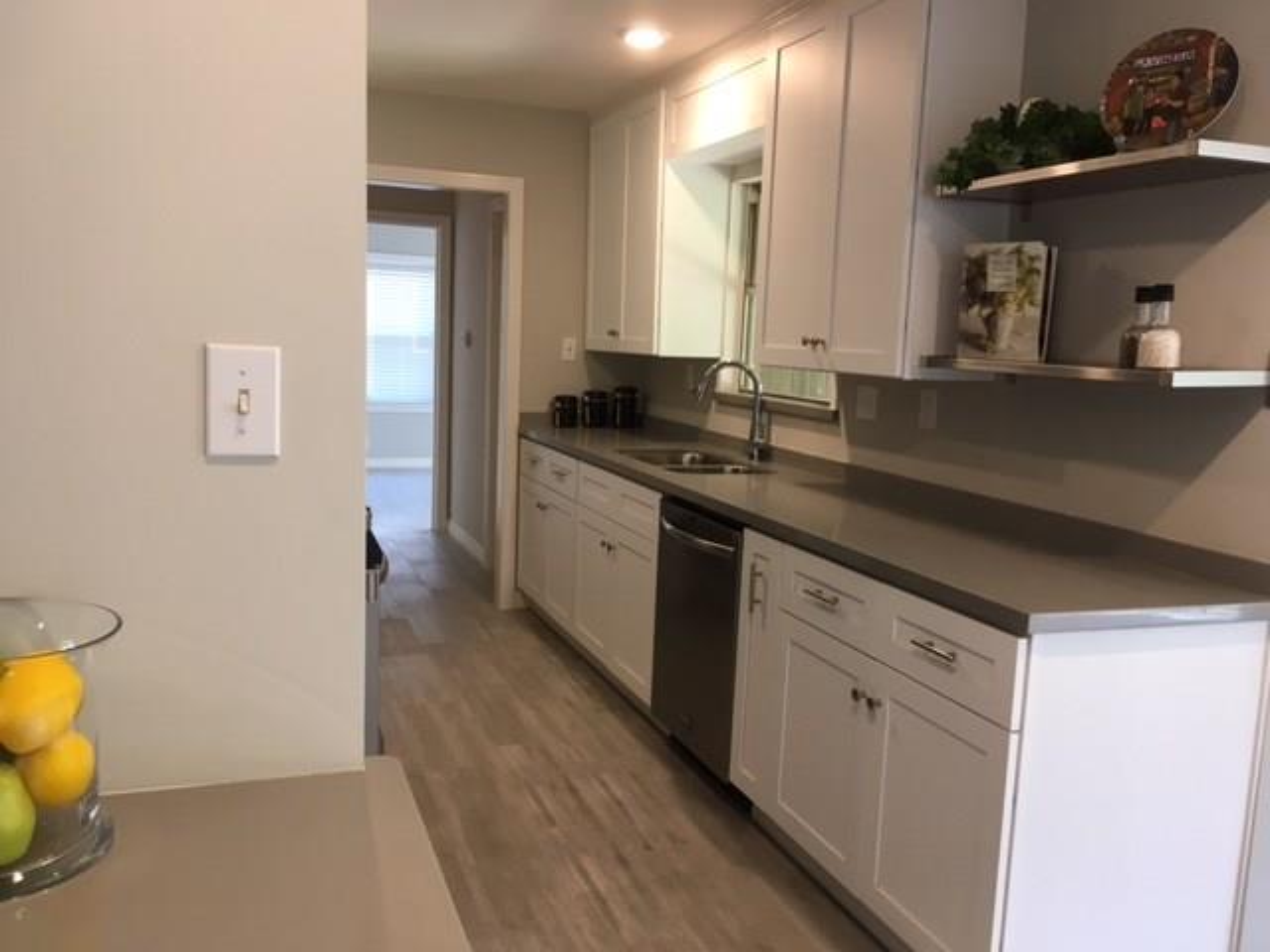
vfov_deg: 48.2
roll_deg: -3.2
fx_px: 1064
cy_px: 476
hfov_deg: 61.7
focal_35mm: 29
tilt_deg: -8.1
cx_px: 635
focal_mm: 4.15
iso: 50
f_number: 2.2
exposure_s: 1/30
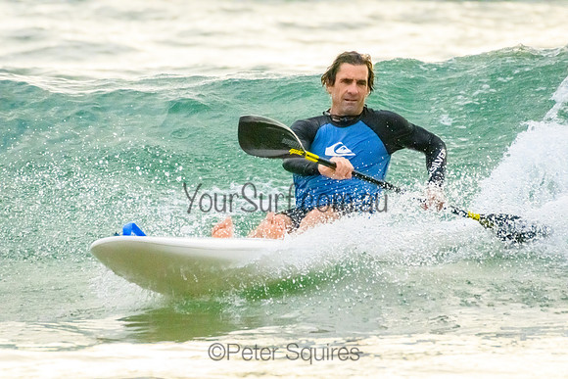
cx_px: 284
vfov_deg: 1.4
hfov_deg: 2.1
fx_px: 15781
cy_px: 190
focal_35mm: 1000
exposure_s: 1/4000
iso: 25600
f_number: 11
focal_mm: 1000
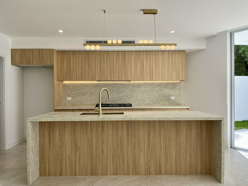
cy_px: 93
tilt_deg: -0.4
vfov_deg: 53.1
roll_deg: +0.6
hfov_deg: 67.3
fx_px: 186
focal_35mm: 26
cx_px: 124
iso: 50
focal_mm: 5.1
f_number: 1.6
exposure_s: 1/661
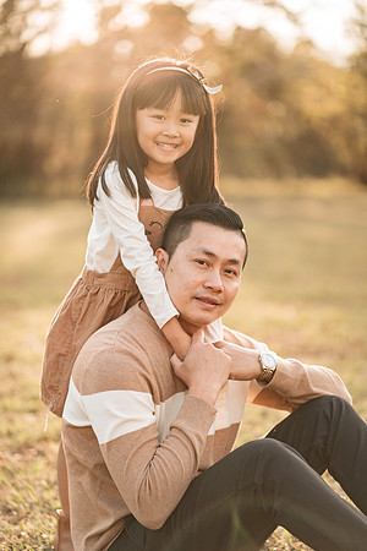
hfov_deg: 16.1
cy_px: 276
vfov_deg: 23.9
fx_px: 1300
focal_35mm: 85
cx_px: 184
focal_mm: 85
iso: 100
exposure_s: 1/640
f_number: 2
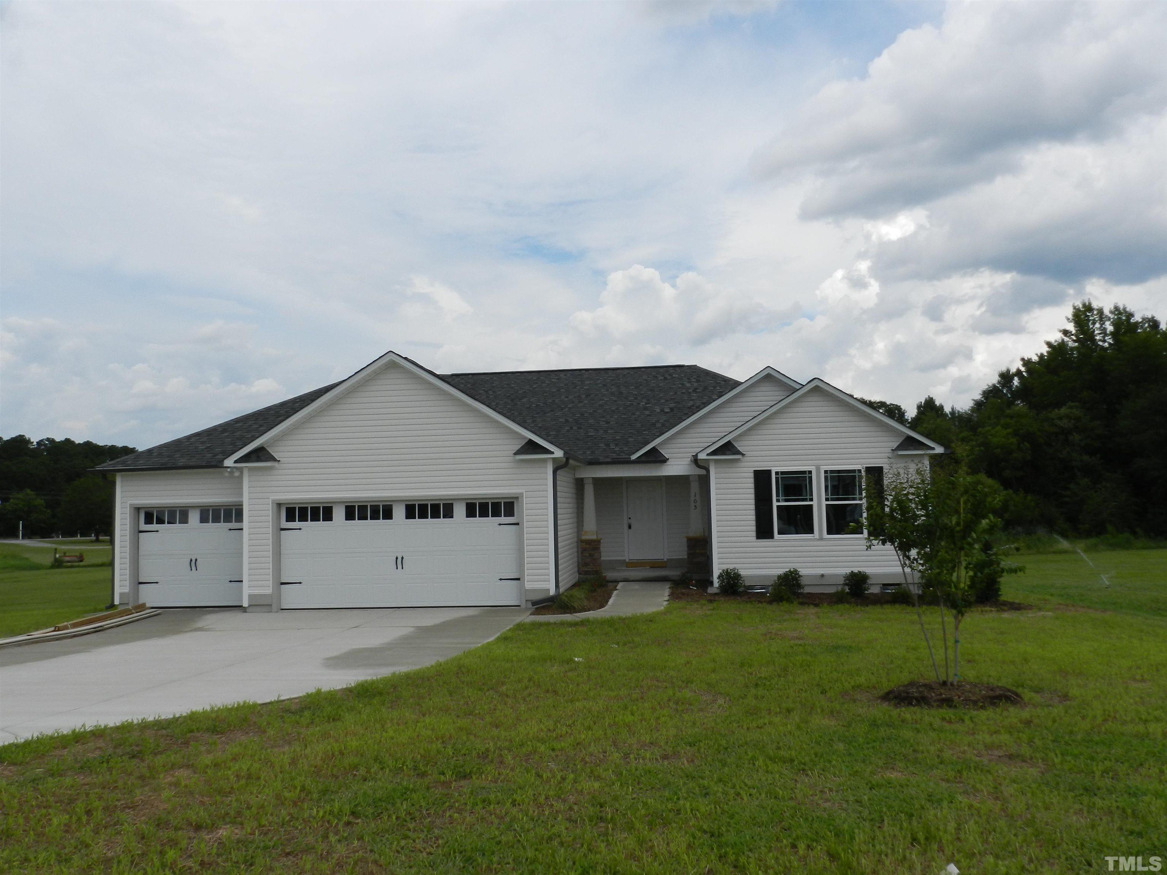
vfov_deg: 49.7
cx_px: 584
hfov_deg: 63.4
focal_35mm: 28
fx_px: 944
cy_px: 438
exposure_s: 1/1000
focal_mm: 5
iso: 160
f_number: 5
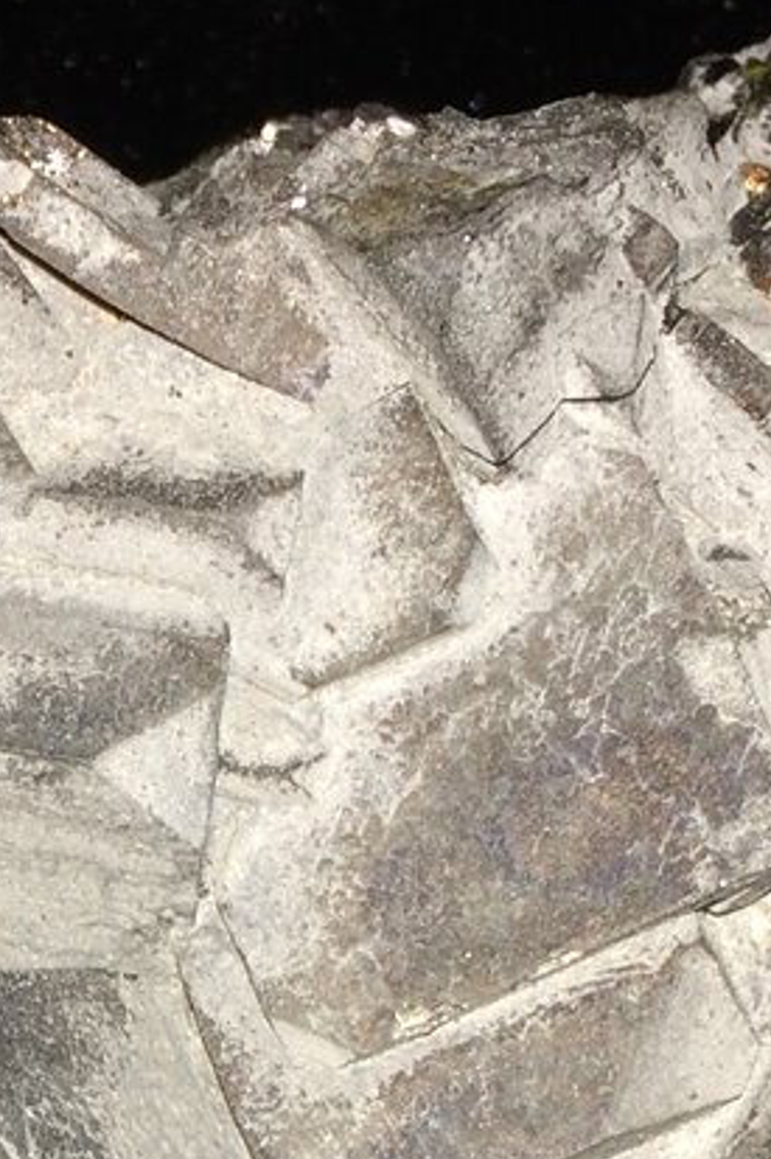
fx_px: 3890
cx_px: -14
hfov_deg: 11.2
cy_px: 1423
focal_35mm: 121
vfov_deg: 16.2
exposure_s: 1/128
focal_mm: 4.12
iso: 32
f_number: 2.2
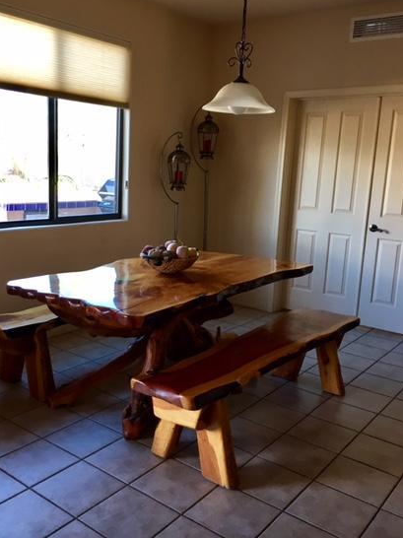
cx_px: 171
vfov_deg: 54.0
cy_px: 262
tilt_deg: -9.8
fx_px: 528
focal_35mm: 34
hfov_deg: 41.7
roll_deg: -1.8
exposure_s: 1/30
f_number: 2.2
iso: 64
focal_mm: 4.15
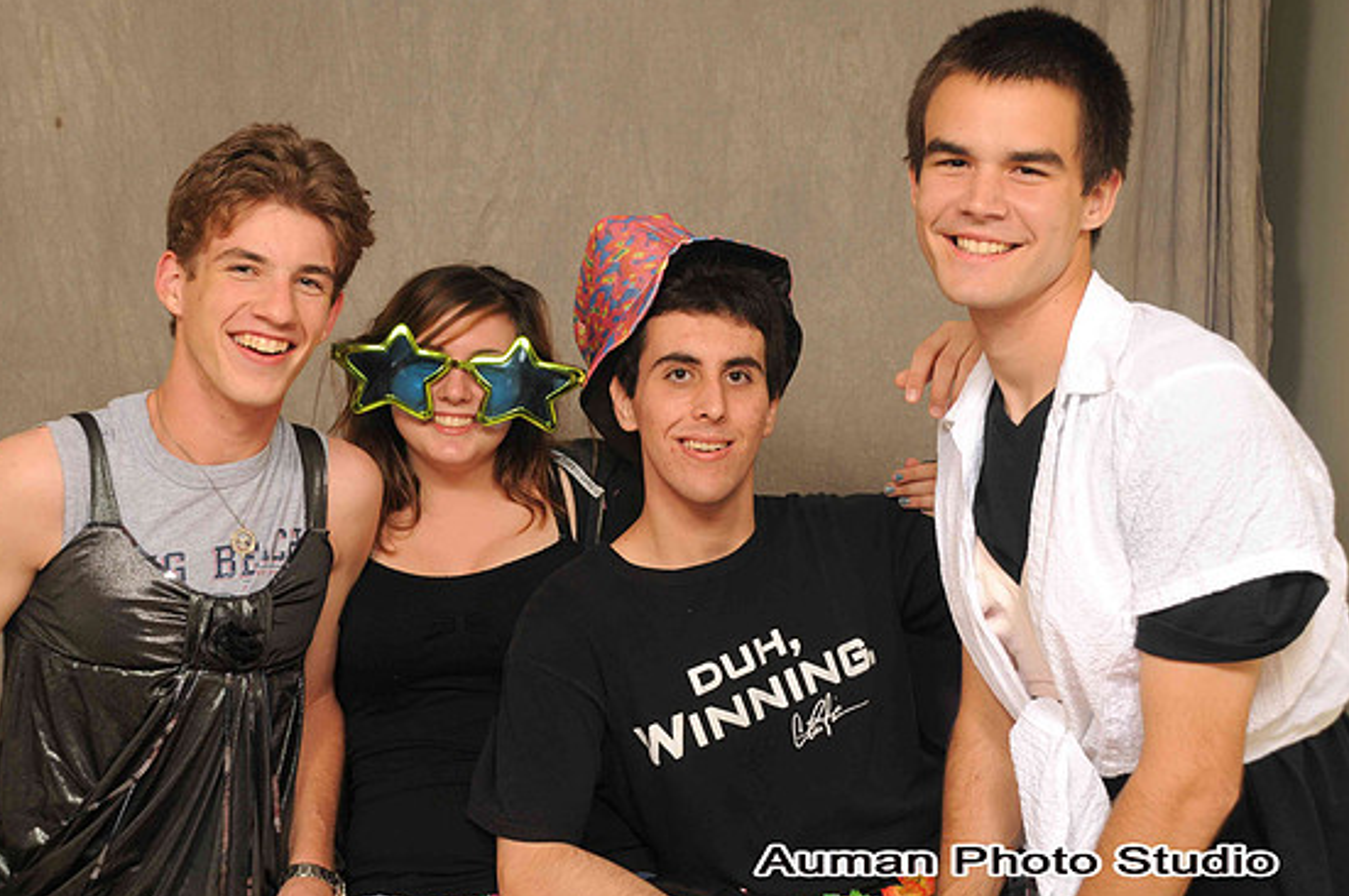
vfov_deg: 22.6
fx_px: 2246
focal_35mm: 60
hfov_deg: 33.4
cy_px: 439
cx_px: 654
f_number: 6.3
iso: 200
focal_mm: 38
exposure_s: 1/125
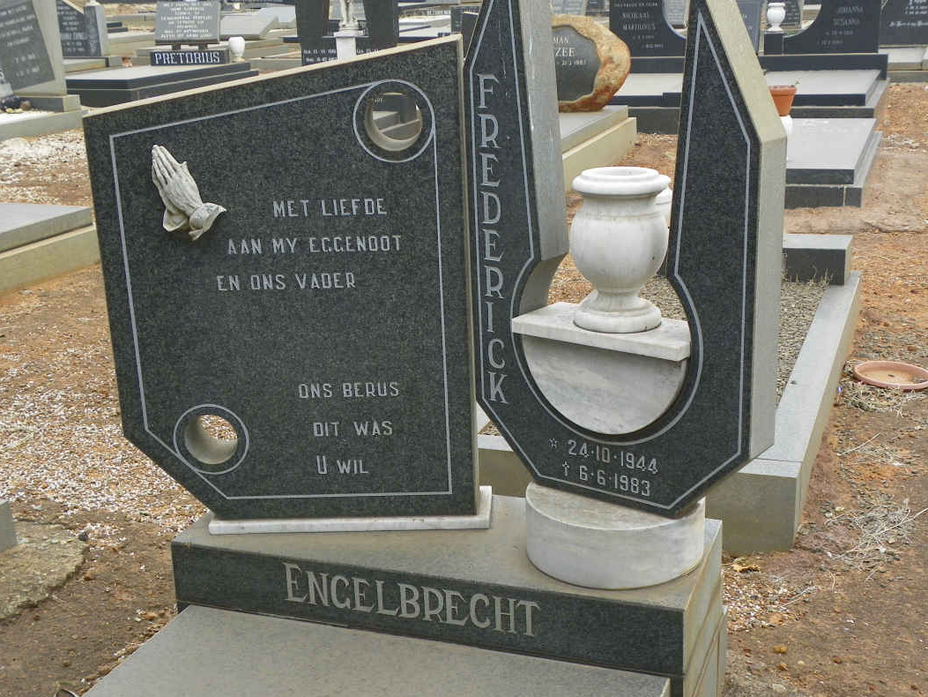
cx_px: 478
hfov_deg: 38.9
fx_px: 1314
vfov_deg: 29.7
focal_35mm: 49
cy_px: 376
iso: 64
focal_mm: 7.6
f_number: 3.5
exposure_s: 1/160
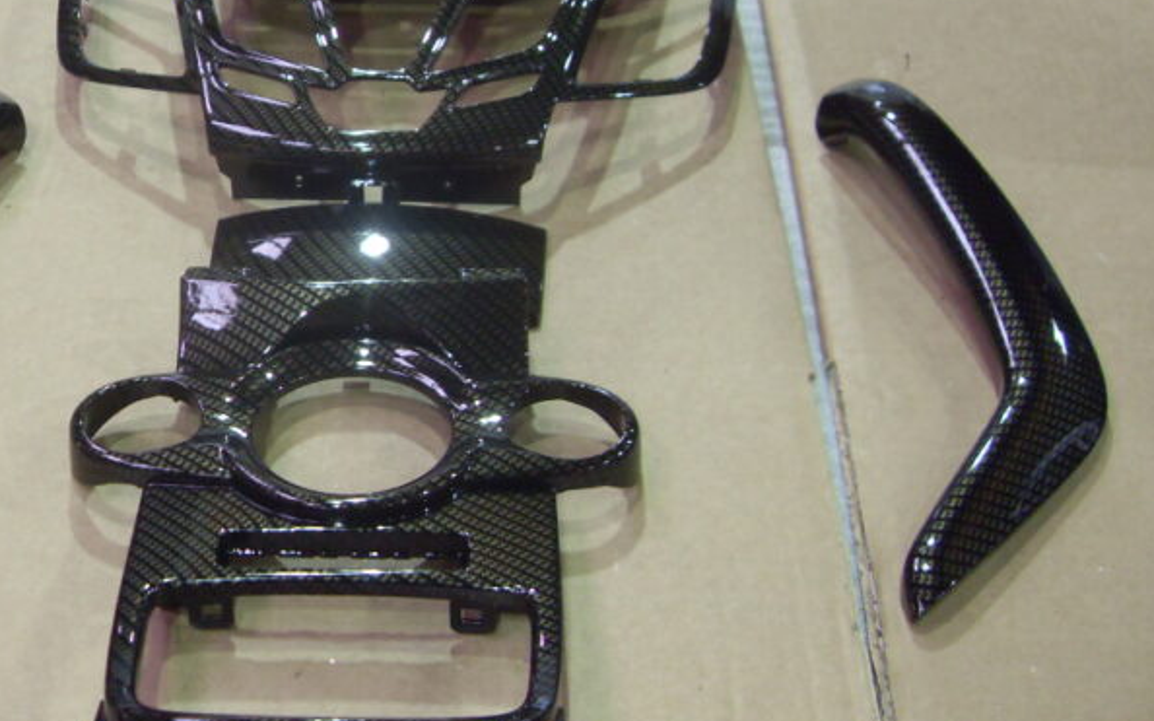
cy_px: 214
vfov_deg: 25.6
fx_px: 1572
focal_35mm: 50
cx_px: 385
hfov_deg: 39.8
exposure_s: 1/30
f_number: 2.8
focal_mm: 6.3
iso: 200
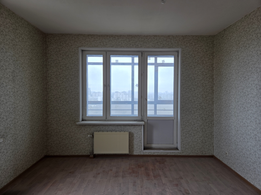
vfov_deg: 58.9
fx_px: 173
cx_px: 130
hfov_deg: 73.9
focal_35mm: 23
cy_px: 98
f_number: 1.8
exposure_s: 1/180
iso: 64
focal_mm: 5.4
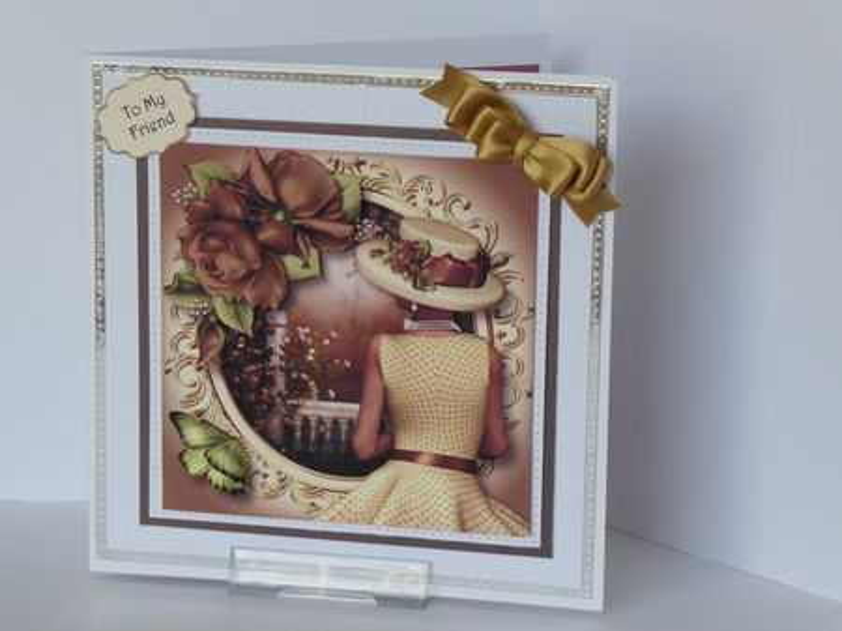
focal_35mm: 107
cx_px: 421
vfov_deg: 13.8
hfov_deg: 18.4
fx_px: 2601
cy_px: 316
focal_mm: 17.5
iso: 160
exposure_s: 1/60
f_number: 5
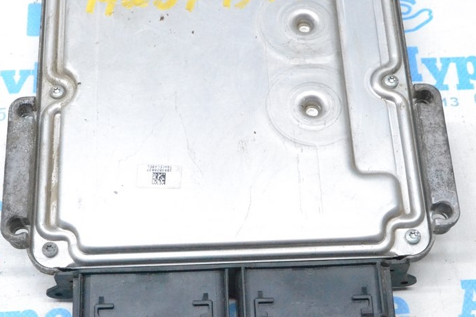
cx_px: 213
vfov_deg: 17.5
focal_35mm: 78
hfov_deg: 26.1
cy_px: 128
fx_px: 1028
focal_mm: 35
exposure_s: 1/160
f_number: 9
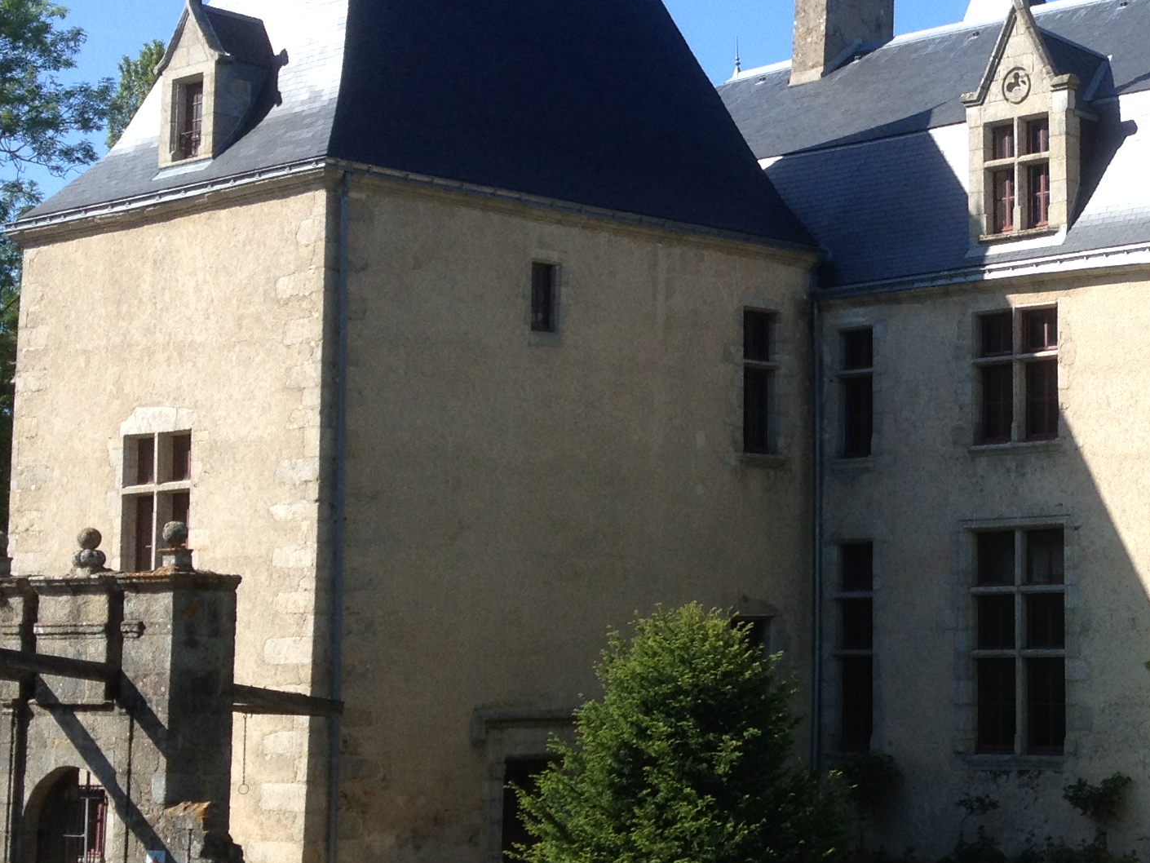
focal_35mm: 81
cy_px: 411
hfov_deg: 23.5
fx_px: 2691
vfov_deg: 18.2
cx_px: 1017
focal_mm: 4.28
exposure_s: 1/905
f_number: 2.4
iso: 50
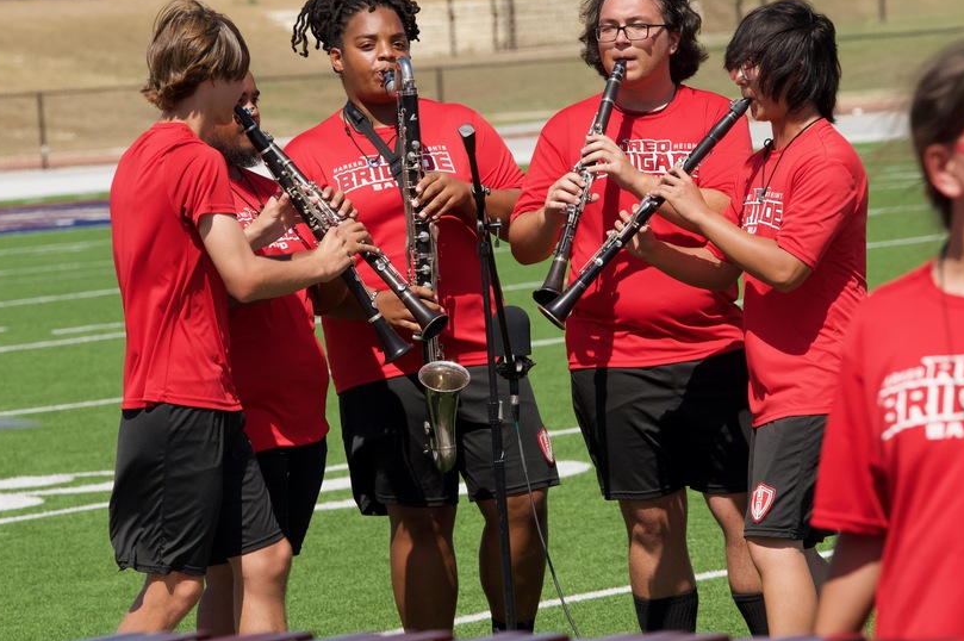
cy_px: 304
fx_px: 6769
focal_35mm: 253
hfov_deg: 8.1
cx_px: 480
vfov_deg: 5.4
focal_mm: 200
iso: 800
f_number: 9
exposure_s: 1/1600
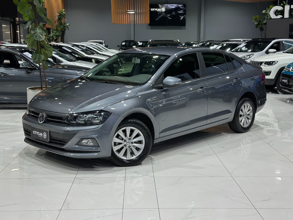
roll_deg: -0.3
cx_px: 146
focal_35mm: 48
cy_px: 110
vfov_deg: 30.3
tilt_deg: -10.3
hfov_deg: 39.7
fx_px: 406
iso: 160
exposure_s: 1/120
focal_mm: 6.86
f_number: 1.78
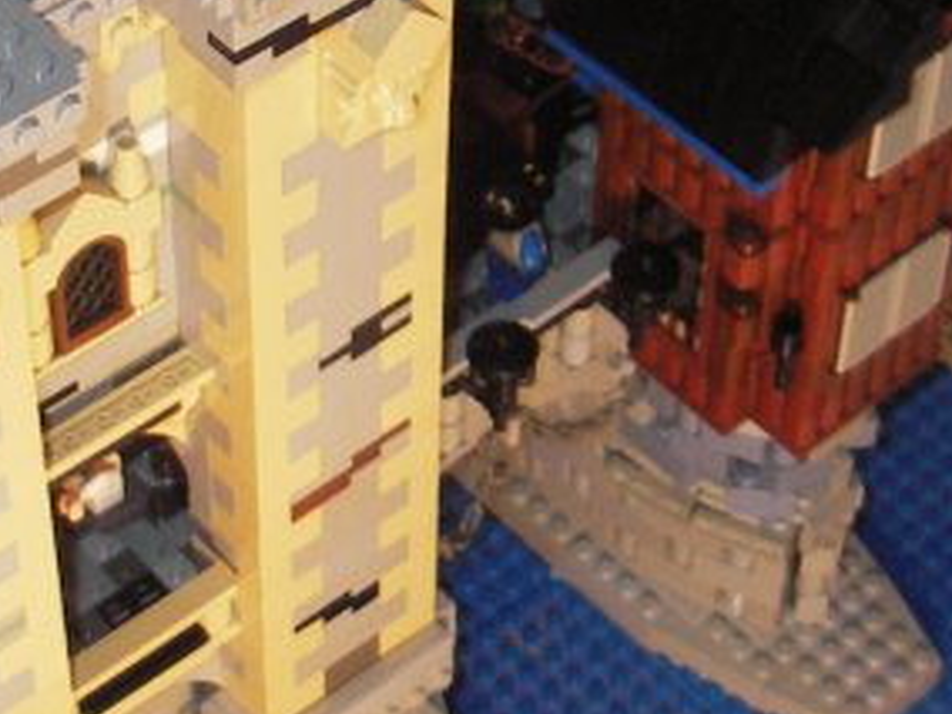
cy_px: 70
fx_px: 2943
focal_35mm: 107
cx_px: 442
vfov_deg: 13.7
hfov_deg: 18.4
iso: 100
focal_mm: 6.3
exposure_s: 1/30
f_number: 3.3
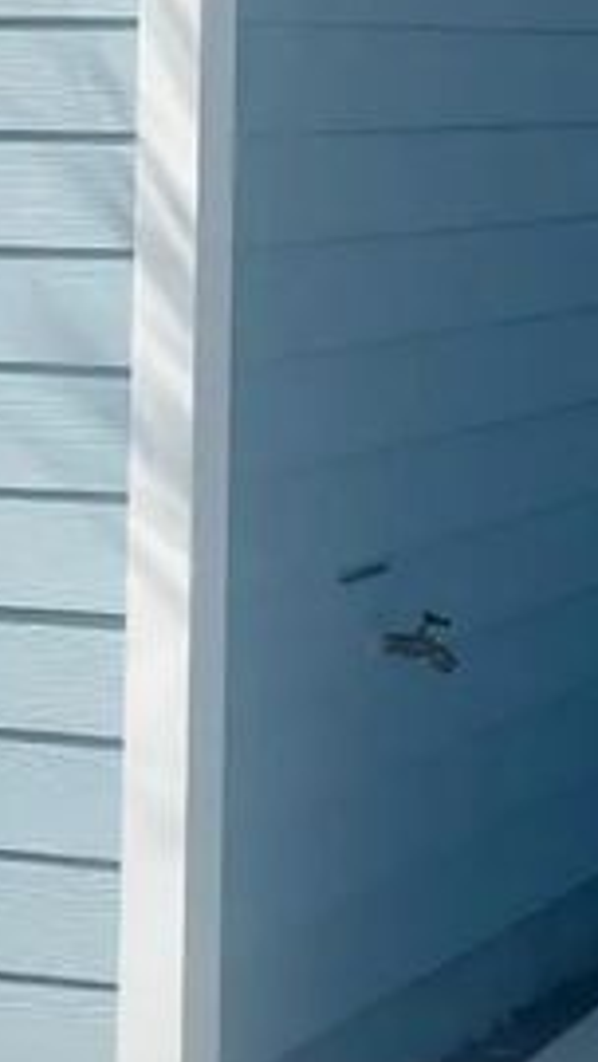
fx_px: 4029
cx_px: 346
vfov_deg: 14.3
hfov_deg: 8.5
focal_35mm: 143
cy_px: -387
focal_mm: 4.2
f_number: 1.6
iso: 32
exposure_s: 1/6135
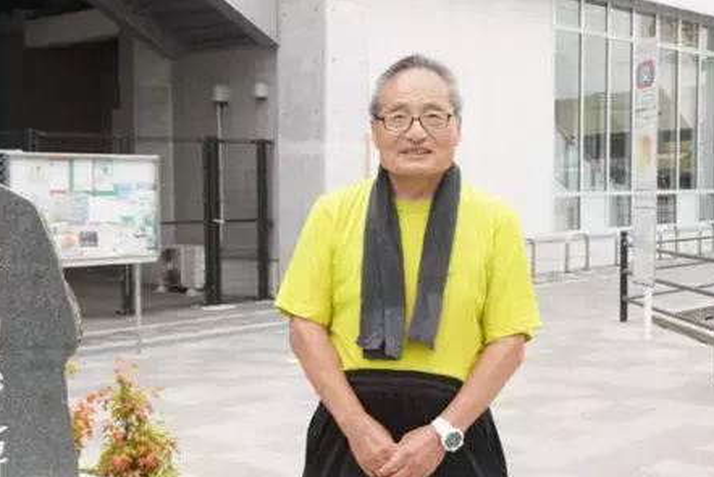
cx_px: 313
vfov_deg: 23.8
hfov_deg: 35.0
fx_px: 1131
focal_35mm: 57
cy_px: 244
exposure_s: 1/160
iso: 100
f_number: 5.6
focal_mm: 28
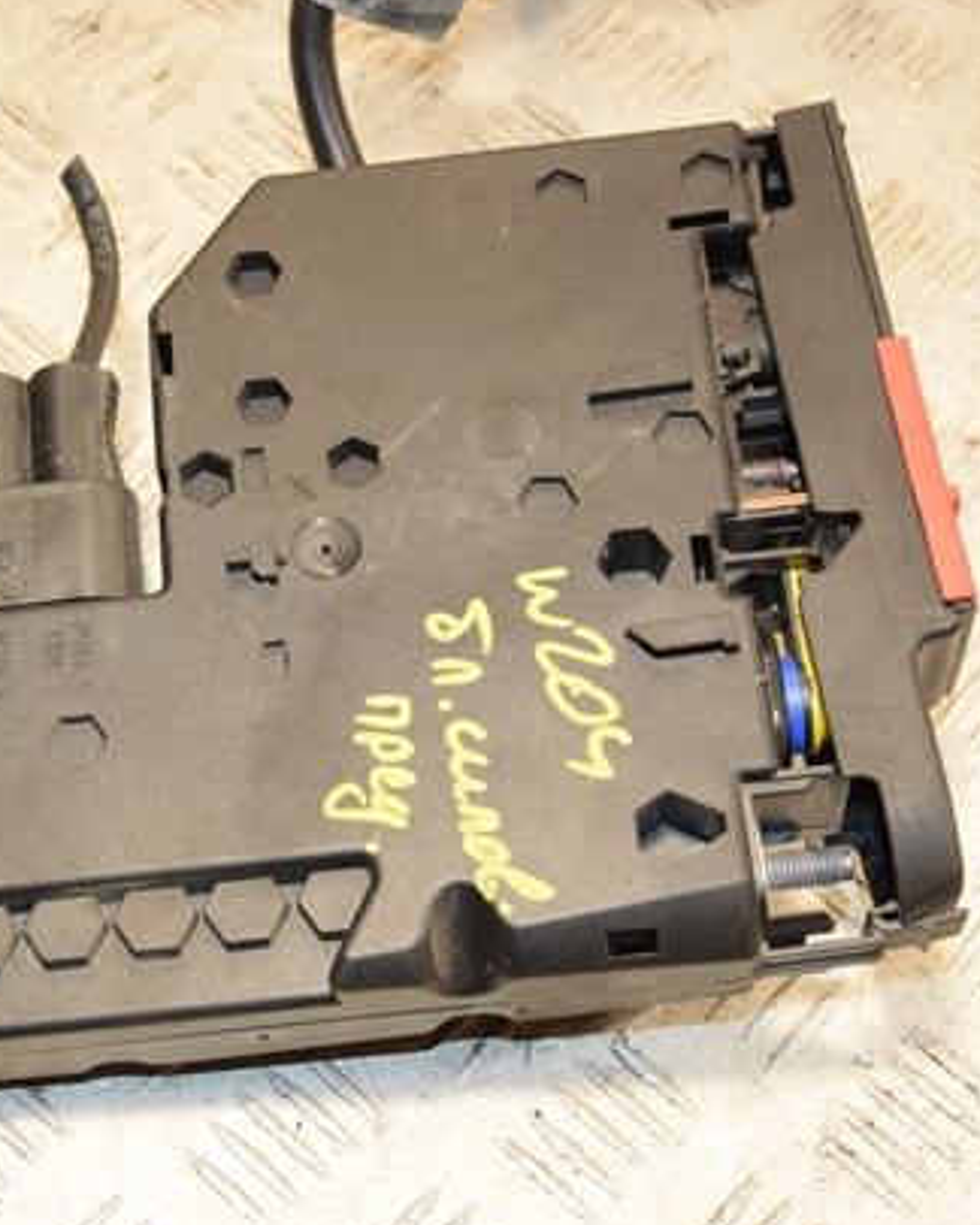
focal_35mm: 78
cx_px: 318
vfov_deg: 24.5
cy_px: 629
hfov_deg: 19.7
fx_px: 2818
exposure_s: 1/200
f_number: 5.6
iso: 800
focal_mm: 35
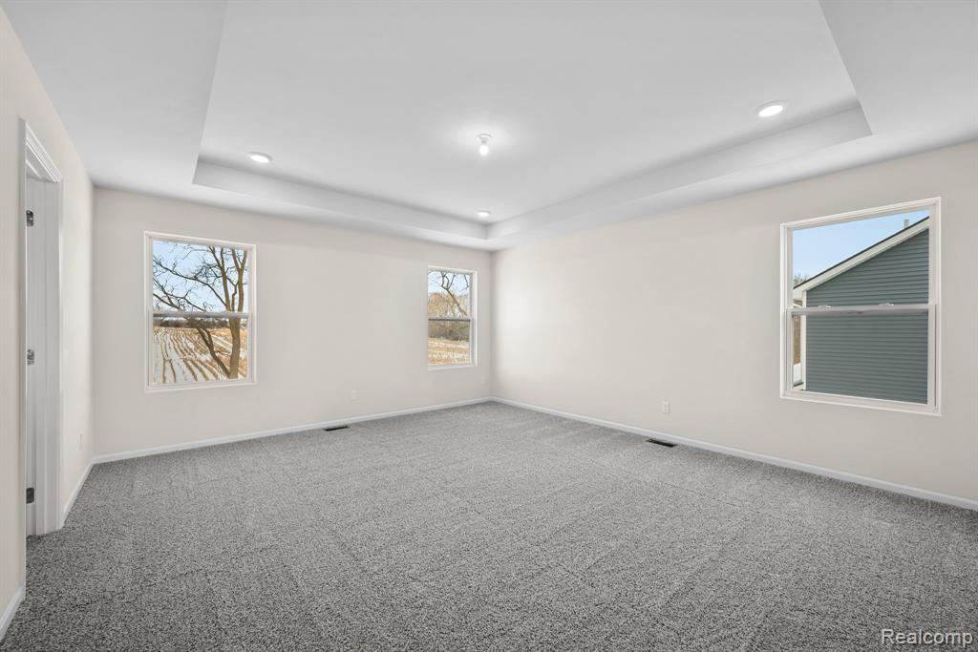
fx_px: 380
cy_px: 326
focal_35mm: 14
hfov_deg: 104.2
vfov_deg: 81.2
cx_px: 489
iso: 100
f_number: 9
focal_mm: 14
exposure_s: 1/2.5
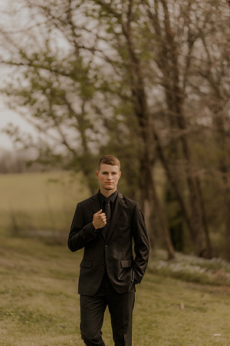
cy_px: 173
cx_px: 115
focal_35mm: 85
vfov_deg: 23.9
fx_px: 815
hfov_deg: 16.1
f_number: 1.4
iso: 160
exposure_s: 1/3200
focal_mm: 85
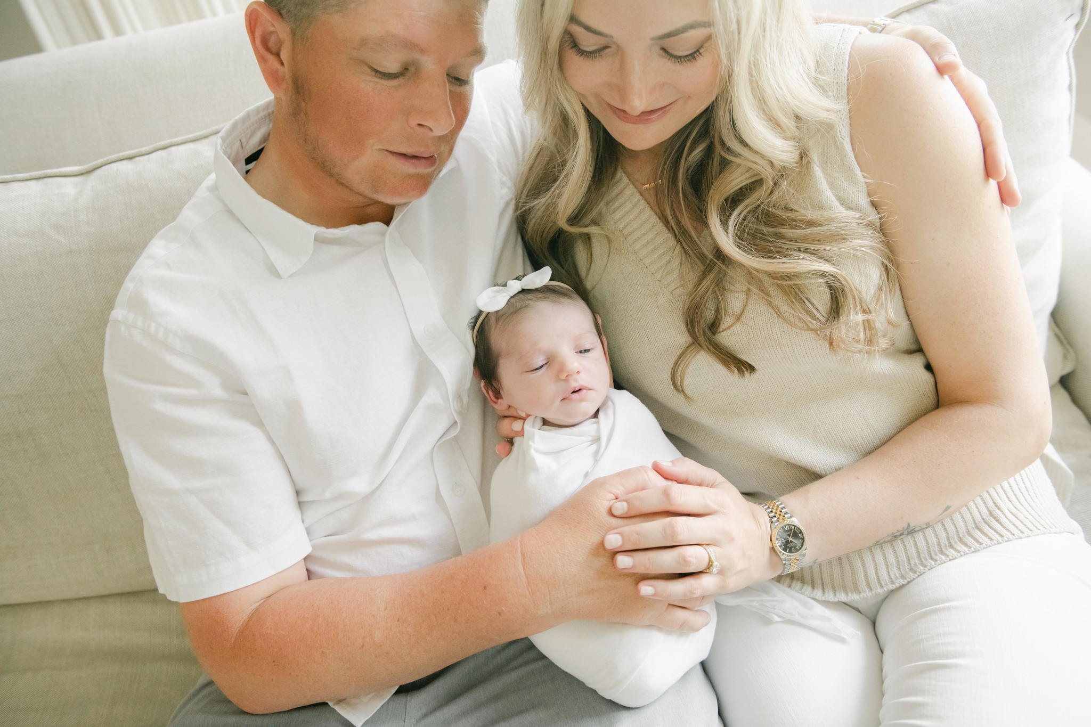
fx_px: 848
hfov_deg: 65.5
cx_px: 546
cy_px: 364
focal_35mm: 28
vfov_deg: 46.4
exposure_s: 1/200
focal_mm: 28
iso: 1600
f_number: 4
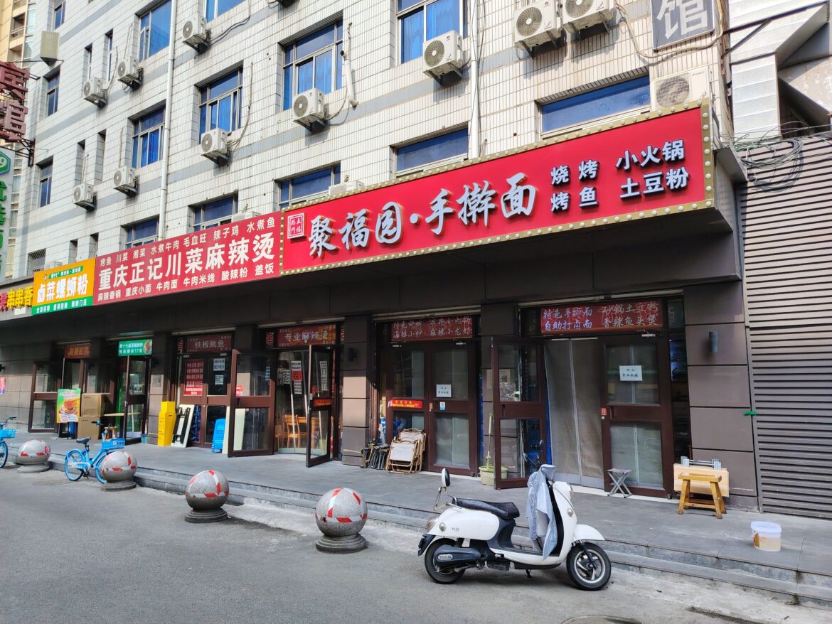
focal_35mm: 24
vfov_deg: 56.8
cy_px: 312
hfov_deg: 71.6
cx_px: 416
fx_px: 577
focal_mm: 5.25
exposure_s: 1/371
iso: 100
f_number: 1.75
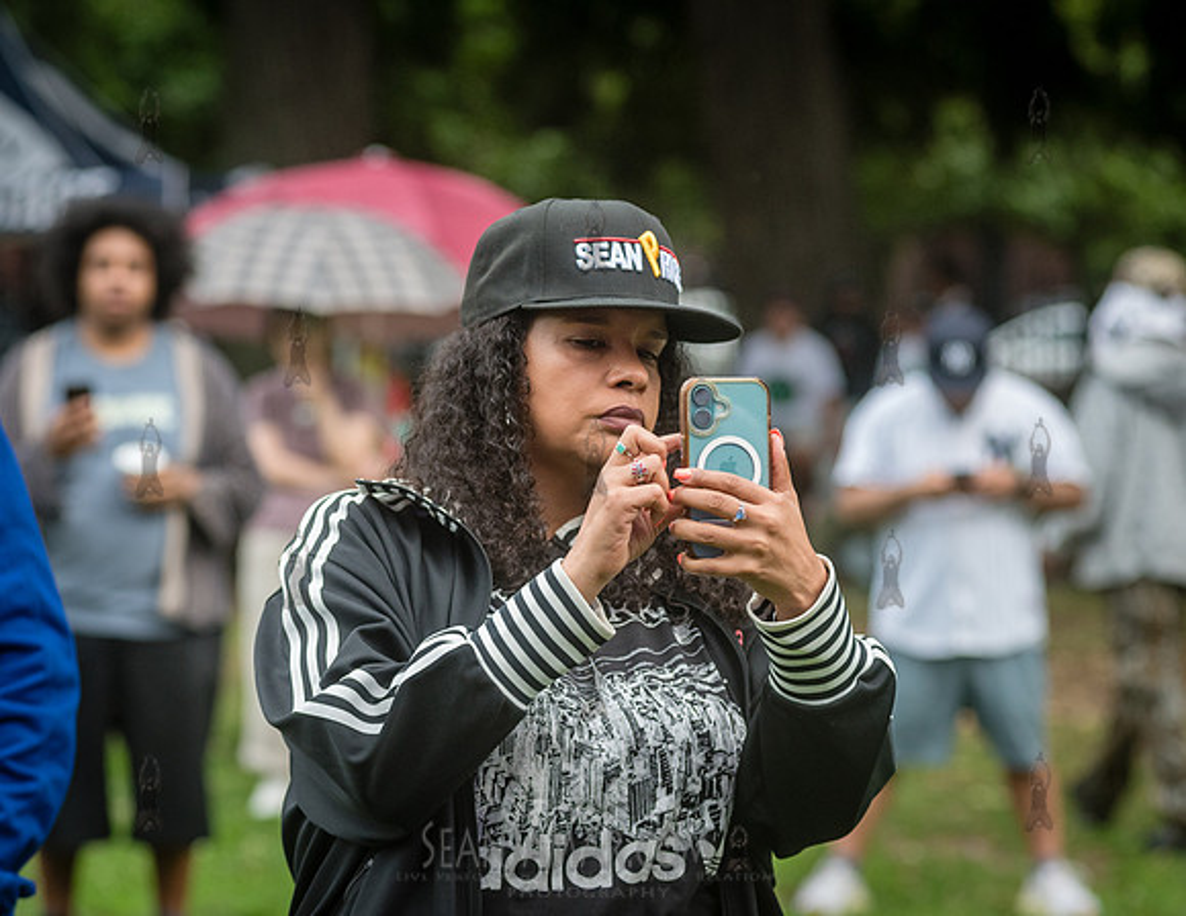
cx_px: 590
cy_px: 418
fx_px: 5233
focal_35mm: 151
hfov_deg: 12.9
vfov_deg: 10.0
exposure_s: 1/800
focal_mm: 125
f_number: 4.5
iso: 1000
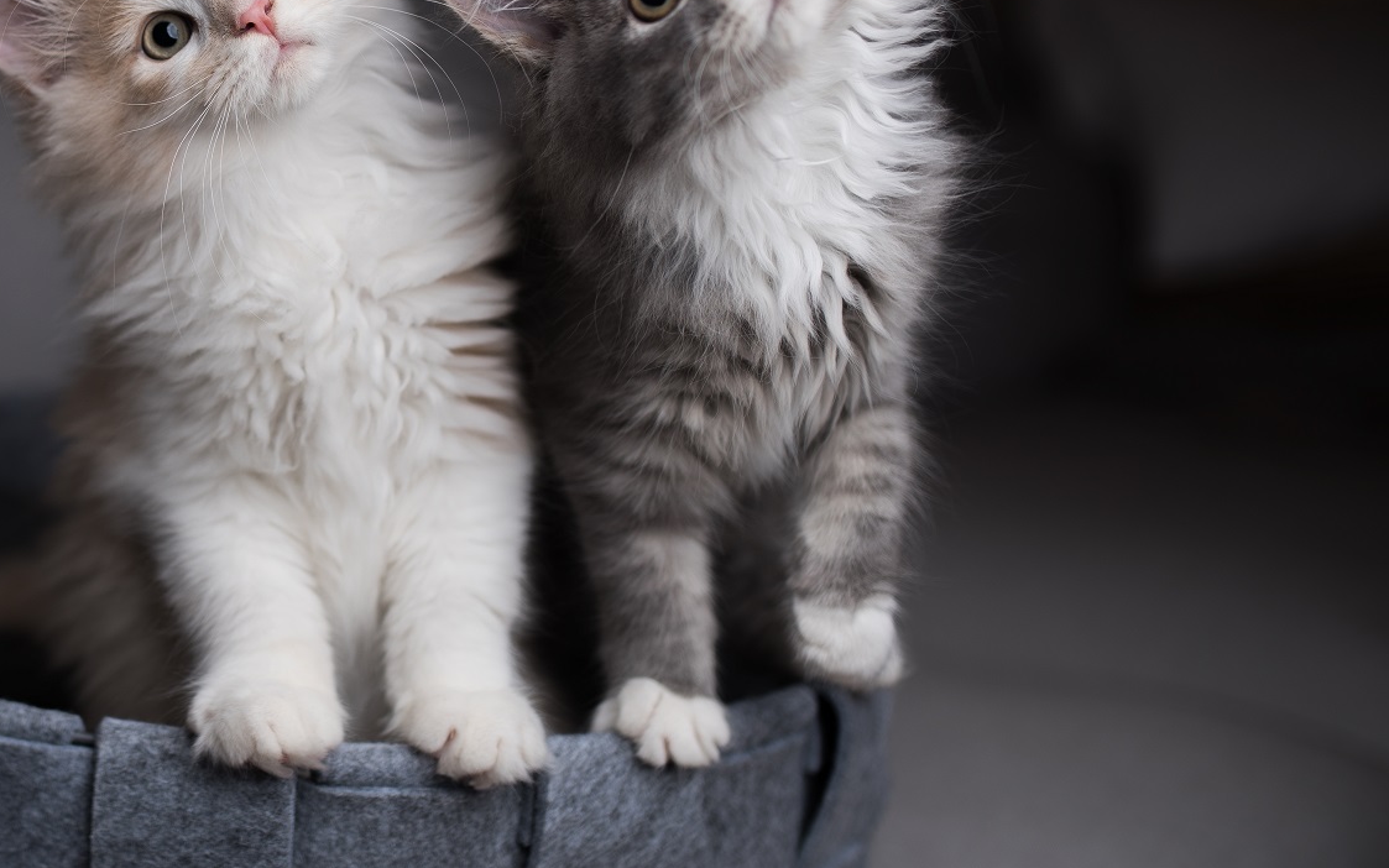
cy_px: 219
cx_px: 229
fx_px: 2309
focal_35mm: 61
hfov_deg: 32.3
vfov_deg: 21.1
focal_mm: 35
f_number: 2
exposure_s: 1/200
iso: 100
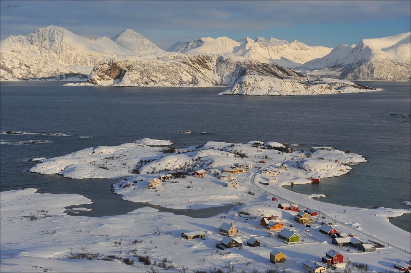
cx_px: 206
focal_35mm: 58
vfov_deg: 23.3
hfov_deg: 34.5
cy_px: 136
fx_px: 662
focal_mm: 58
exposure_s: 1/320
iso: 200
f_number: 7.1
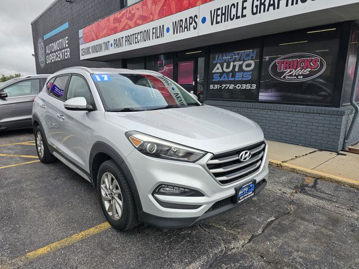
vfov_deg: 58.9
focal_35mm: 23
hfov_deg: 73.9
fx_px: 239
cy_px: 134
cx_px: 180
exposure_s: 1/440
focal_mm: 6.3
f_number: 1.7
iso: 20
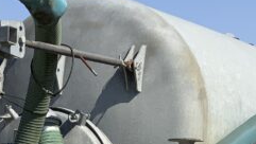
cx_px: 2
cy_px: 262
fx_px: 910
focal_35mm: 134
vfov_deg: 8.7
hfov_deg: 15.7
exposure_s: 1/2427
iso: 20
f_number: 1.8
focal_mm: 3
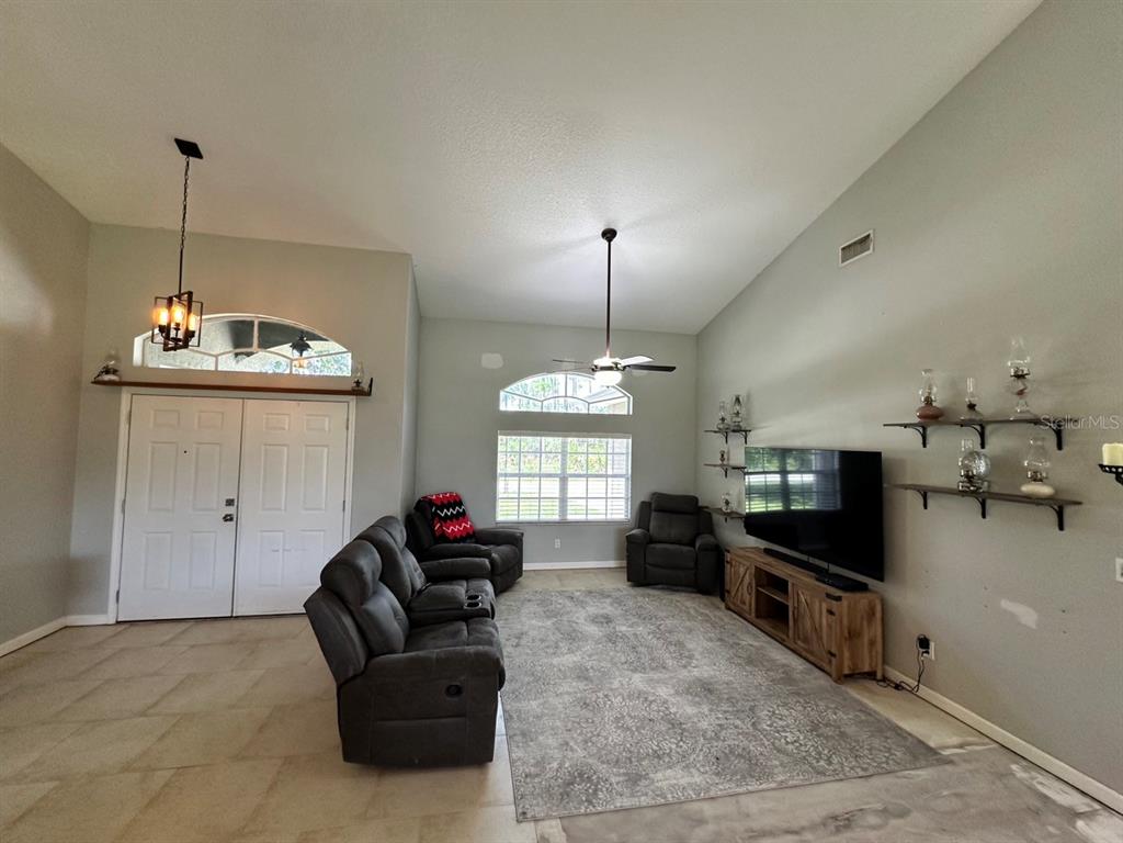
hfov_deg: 102.1
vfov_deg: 85.7
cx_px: 562
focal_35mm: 14
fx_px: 454
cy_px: 422
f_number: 2.2
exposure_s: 1/120
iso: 160
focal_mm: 2.22
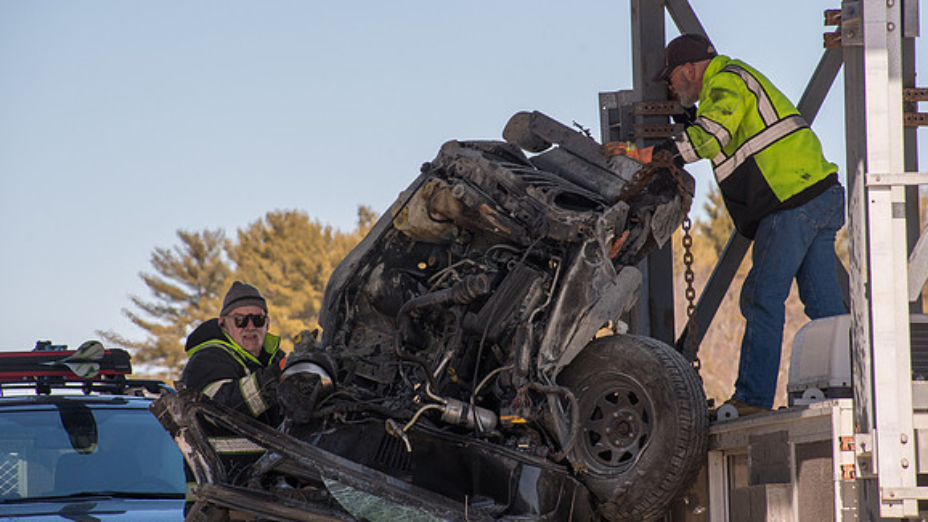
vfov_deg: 4.2
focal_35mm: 292
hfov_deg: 7.4
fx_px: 7185
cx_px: 464
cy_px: 239
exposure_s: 1/640
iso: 250
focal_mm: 185
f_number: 10
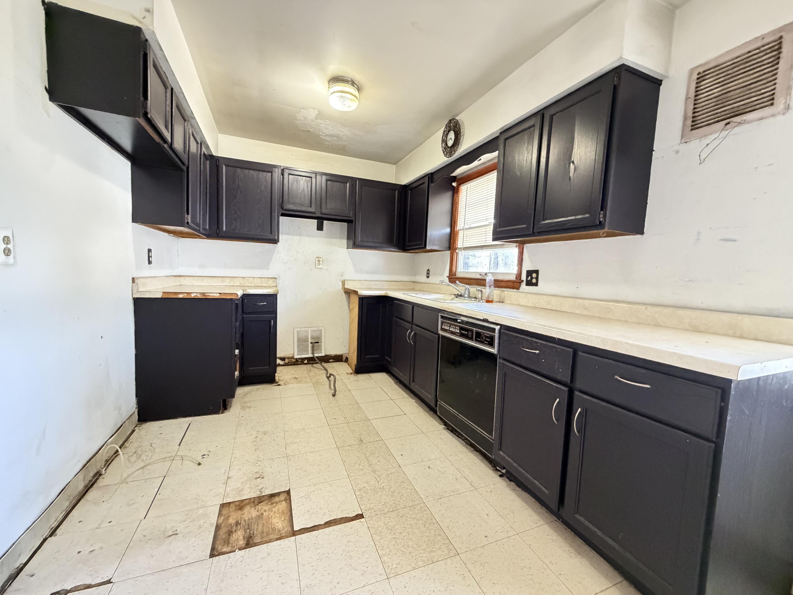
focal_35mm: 14
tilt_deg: -4.0
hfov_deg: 102.1
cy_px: 298
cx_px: 396
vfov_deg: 85.7
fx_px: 321
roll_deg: -2.9
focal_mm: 2.22
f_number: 2.2
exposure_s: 1/60
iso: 800
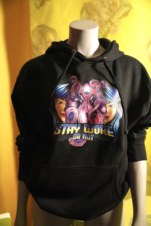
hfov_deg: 36.2
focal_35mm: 37
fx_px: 231
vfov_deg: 52.3
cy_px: 113
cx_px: 76
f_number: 2.8
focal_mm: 36.7
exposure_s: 1/160
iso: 8000
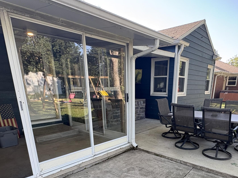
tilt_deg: -17.2
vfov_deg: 51.6
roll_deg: -0.4
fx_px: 172
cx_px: 138
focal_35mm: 25
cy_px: 142
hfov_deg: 68.9
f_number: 2.2
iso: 50
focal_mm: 2.22
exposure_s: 1/99
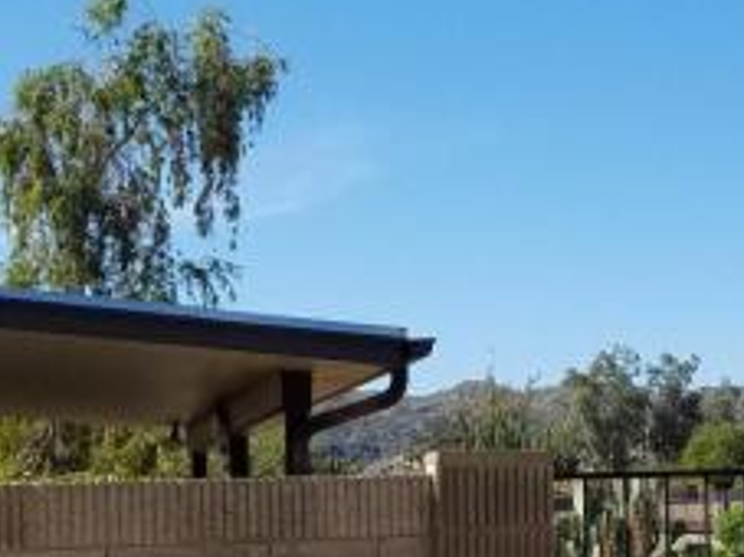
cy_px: 459
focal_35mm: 88
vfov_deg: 16.6
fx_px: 1890
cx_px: 888
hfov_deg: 20.8
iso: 50
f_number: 1.7
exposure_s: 1/2480
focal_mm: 4.2
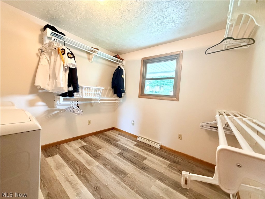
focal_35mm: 14
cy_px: 100
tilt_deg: -2.5
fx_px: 107
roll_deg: -4.2
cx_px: 132
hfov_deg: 102.1
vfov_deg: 85.7
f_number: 2.2
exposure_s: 1/60
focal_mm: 2.22
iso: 800
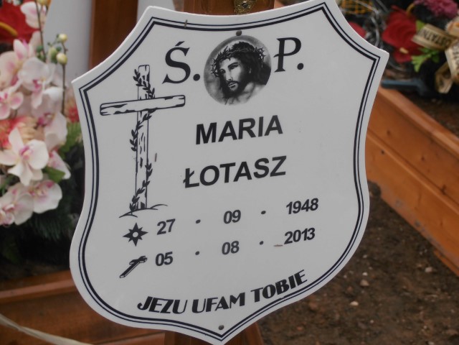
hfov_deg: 17.7
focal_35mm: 111
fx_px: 1472
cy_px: 172
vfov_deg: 13.3
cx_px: 230
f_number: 5.5
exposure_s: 1/500
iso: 80
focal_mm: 19.64
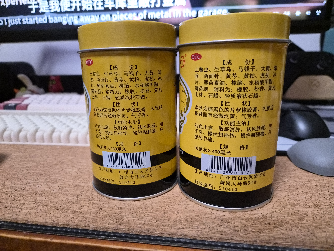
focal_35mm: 23
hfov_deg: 73.9
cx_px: 167
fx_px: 222
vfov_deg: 58.9
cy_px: 126
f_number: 1.8
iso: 1250
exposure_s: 1/100
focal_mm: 5.4
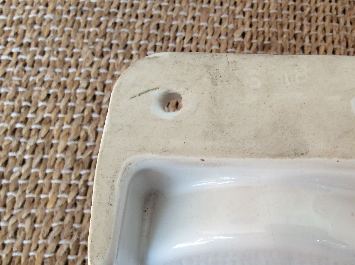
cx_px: 252
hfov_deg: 39.7
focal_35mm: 47
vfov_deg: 30.6
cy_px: 173
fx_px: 481
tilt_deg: -64.9
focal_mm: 3.3
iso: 50
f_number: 2.4
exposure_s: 1/100
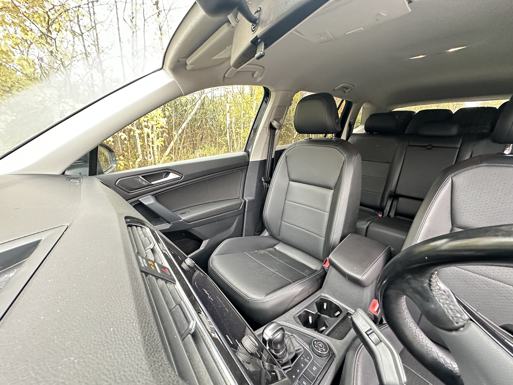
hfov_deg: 102.1
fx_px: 207
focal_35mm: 14
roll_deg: -0.9
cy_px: 192
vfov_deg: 85.7
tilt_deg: -19.4
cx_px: 256
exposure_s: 1/60
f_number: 2.2
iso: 640
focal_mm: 2.22
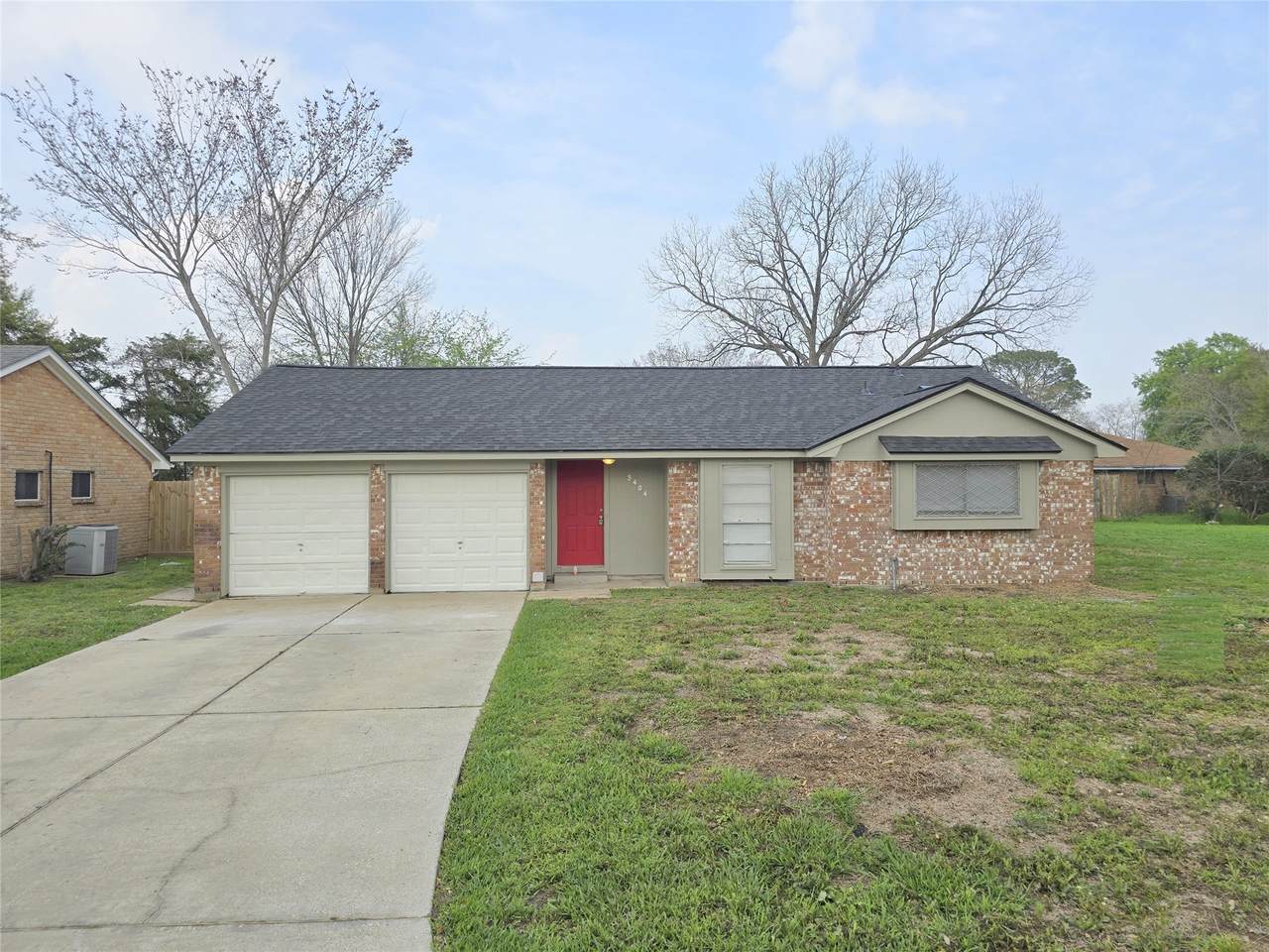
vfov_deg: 58.9
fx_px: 843
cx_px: 634
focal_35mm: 23
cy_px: 476
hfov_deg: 73.9
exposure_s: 1/628
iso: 12
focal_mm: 6.3
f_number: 1.7
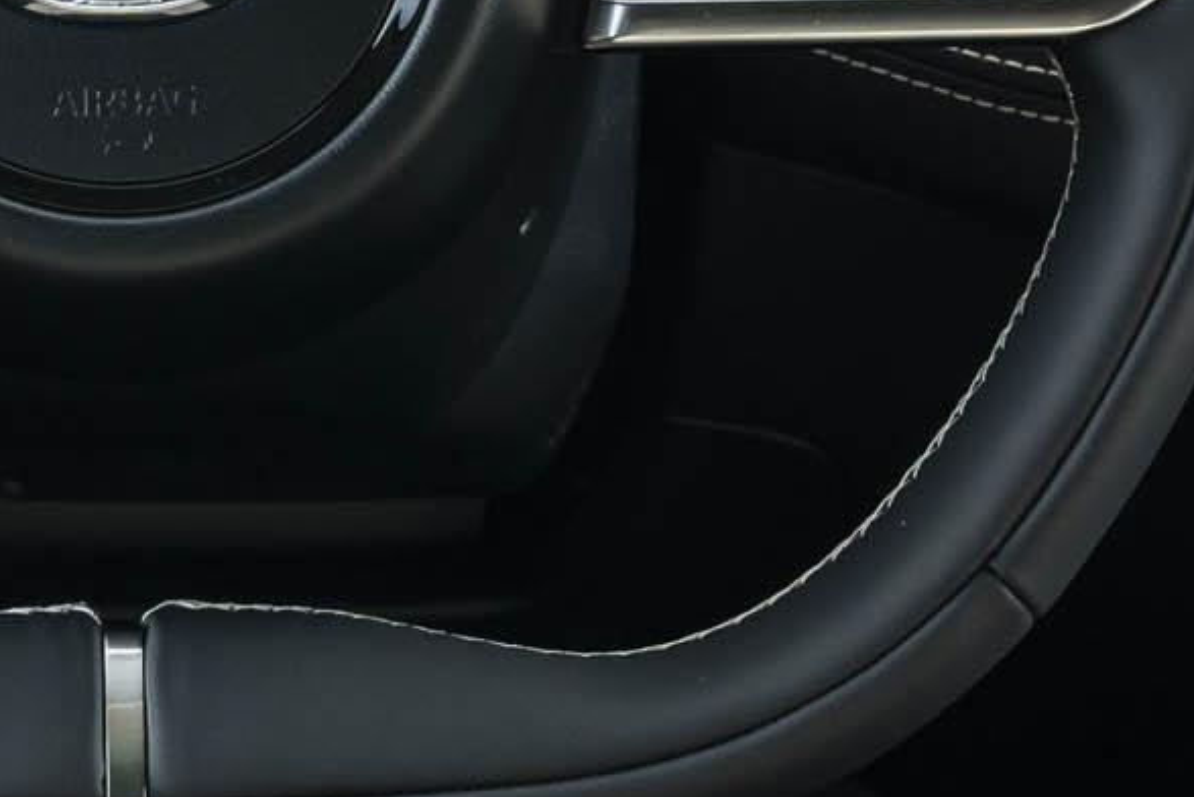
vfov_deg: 8.0
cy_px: 514
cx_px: 362
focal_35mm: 171
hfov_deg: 12.0
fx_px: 5674
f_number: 10
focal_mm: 31
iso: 50
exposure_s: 1/15
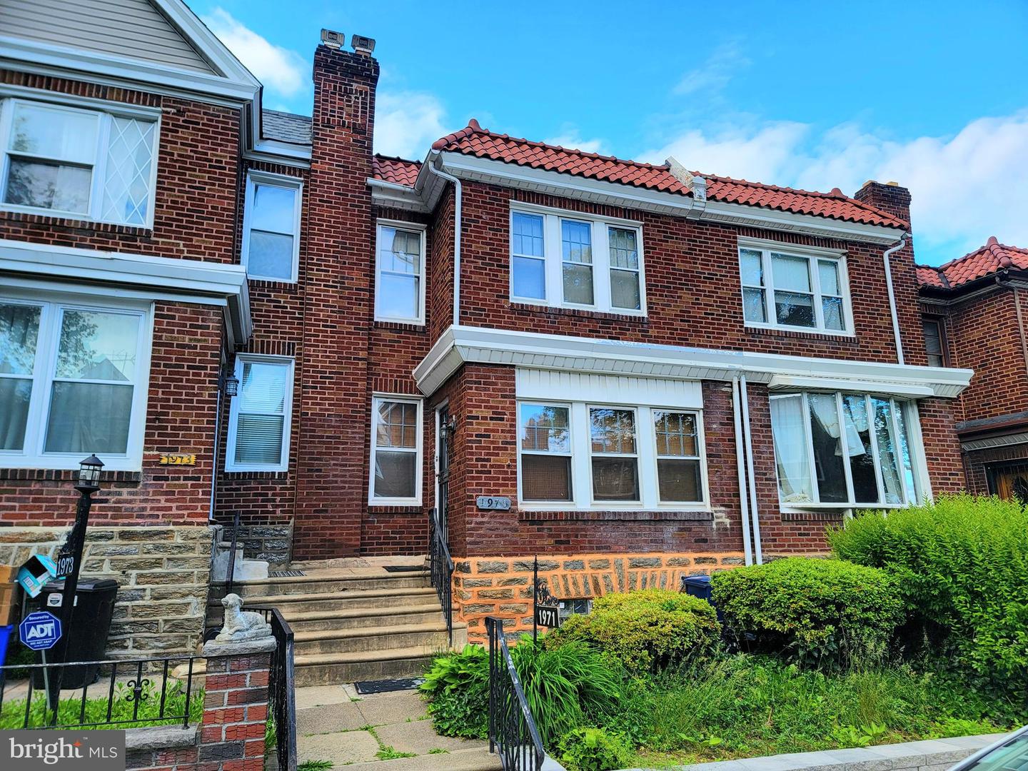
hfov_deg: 71.6
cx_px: 514
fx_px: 713
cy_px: 386
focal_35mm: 24
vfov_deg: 56.8
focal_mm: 6.7
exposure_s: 1/169
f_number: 1.8
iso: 16
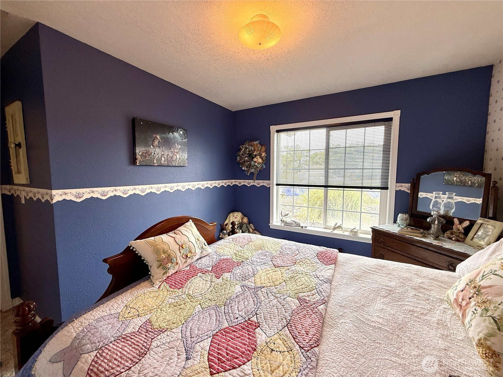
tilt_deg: -4.0
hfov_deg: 102.1
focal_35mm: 14
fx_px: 203
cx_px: 252
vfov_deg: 85.7
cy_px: 188
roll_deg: +0.2
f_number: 2.2
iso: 50
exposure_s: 1/120
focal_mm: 2.22
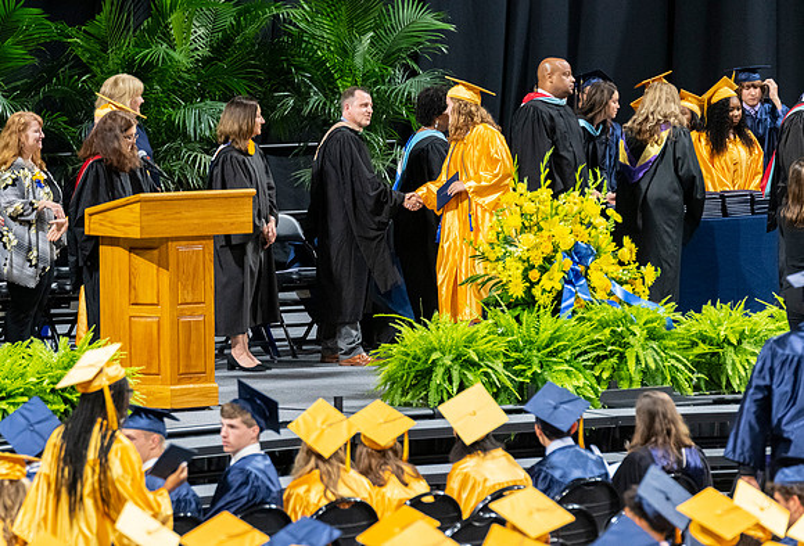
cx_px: 307
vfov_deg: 4.9
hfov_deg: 7.2
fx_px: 6358
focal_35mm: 283
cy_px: 233
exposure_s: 1/200
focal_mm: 190
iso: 2000
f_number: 4
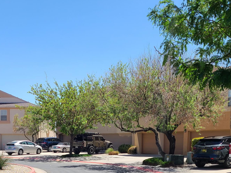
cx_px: 69
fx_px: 394
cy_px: 169
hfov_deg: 32.3
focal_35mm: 59
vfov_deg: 23.9
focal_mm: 5.4
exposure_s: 1/1677
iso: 40
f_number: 1.8
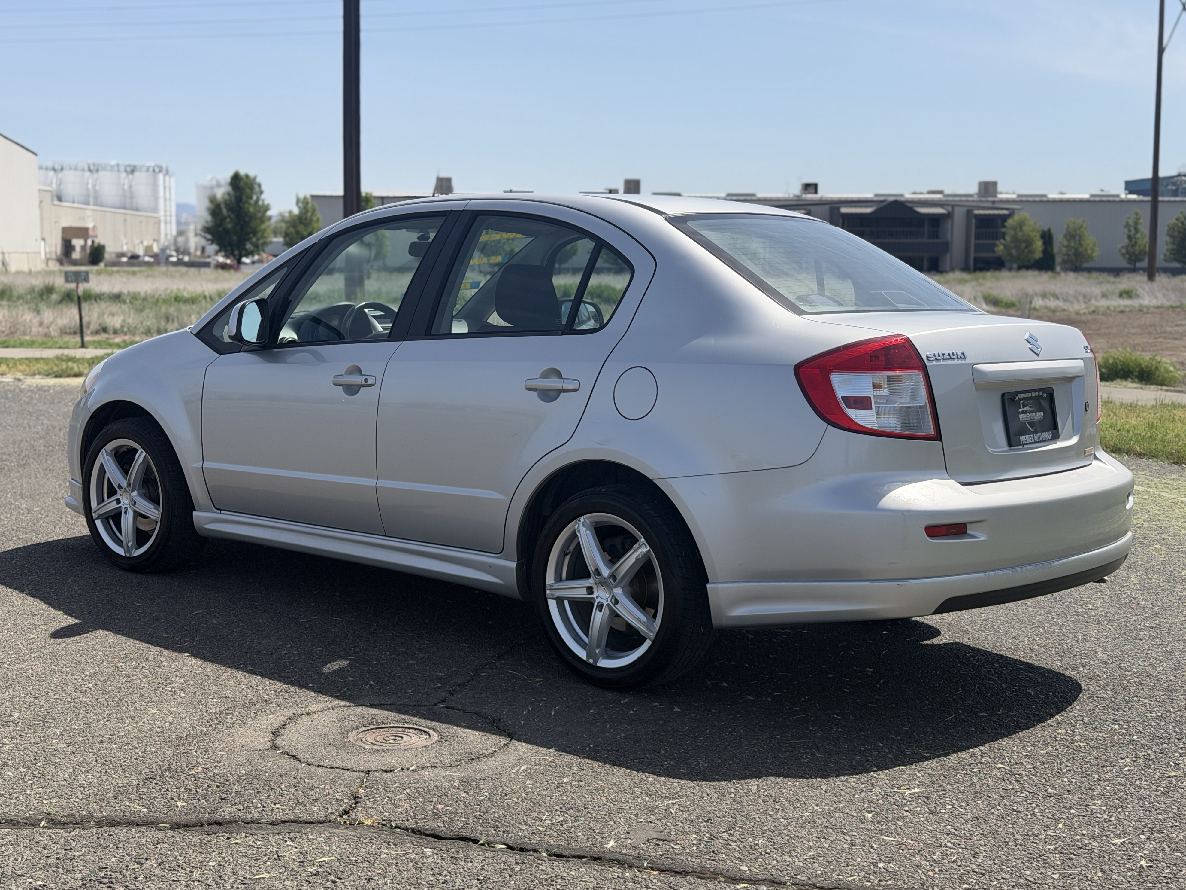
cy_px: 439
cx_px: 598
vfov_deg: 29.7
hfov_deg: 38.9
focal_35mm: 49
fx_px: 1679
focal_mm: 6.76
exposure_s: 1/5208
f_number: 1.78
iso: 64
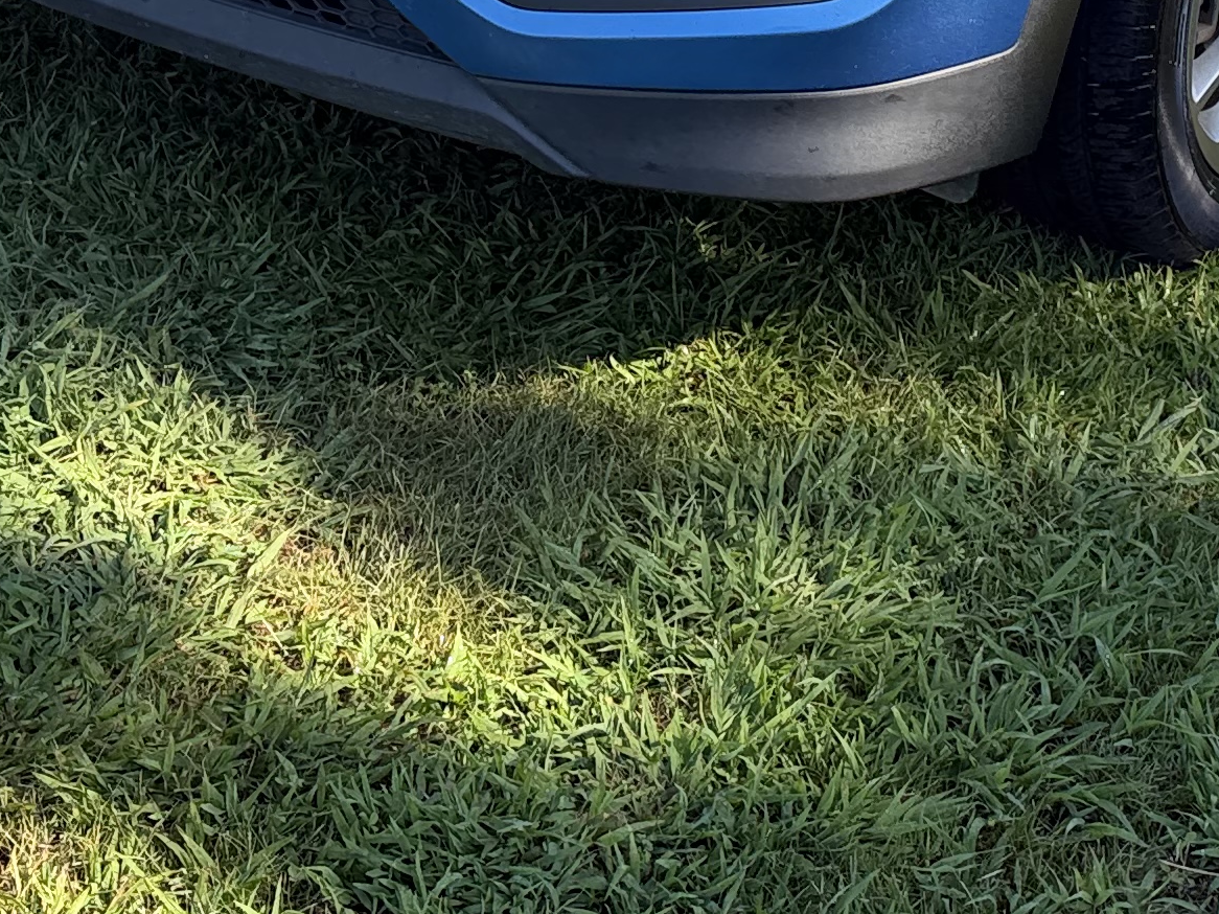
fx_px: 2922
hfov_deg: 23.5
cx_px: 722
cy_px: -381
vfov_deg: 16.5
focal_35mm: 83
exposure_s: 1/1046
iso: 100
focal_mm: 6.76
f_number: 1.78
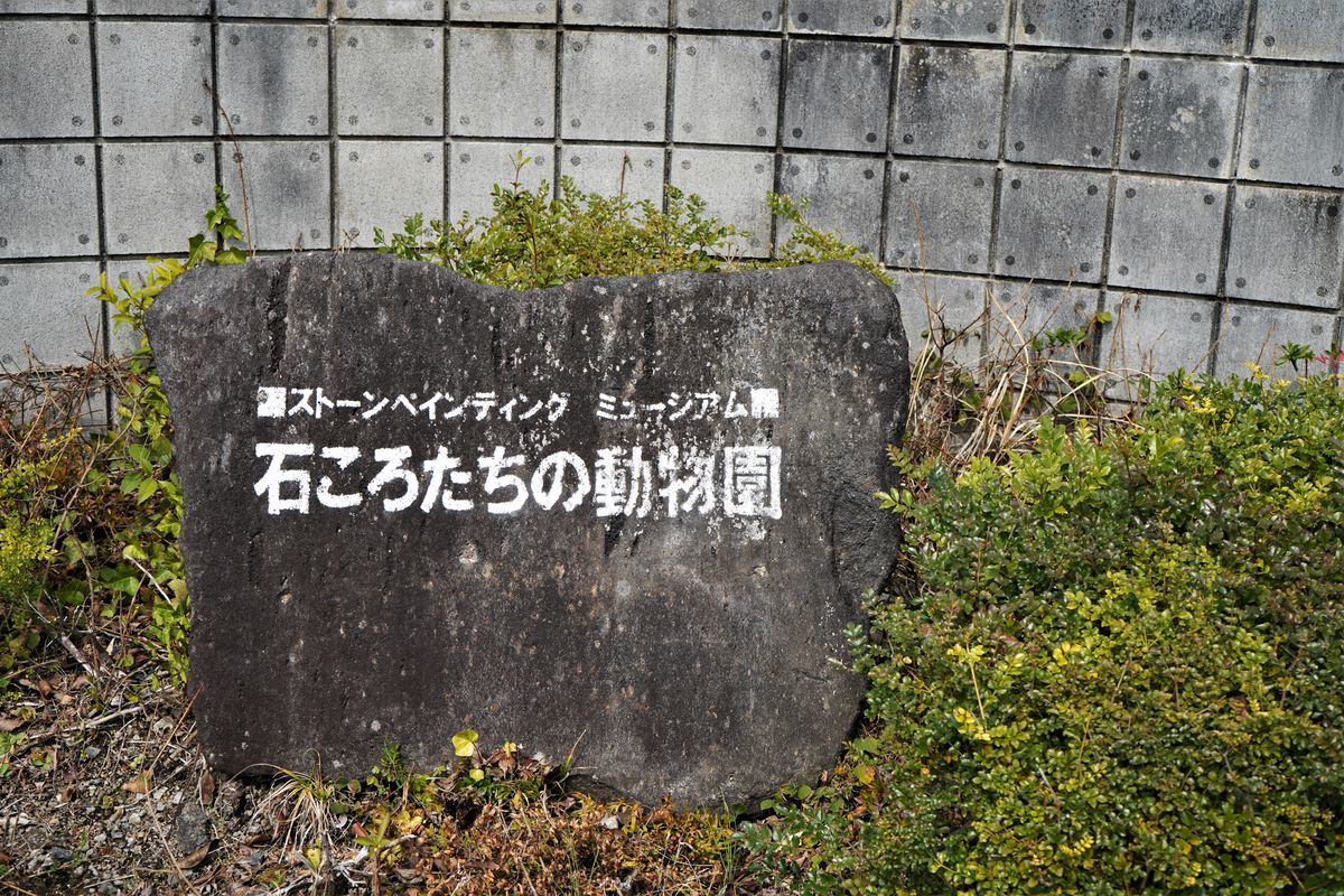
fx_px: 1680
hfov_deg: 43.6
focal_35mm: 45
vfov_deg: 29.9
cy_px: 448
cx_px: 672
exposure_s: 1/320
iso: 100
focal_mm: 45
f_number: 6.3
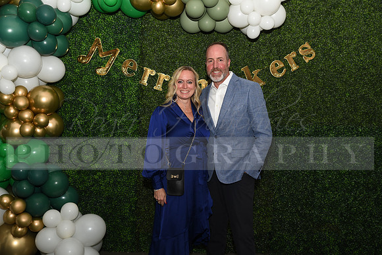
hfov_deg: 54.4
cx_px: 191
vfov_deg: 37.9
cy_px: 128
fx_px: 371
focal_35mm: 35
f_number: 4
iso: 100
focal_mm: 35
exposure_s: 1/60
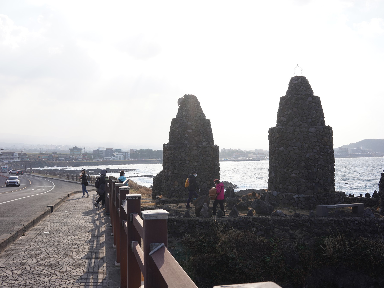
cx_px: 188
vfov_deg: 37.7
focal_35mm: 38
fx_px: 422
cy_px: 144
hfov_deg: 49.0
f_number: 10
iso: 100
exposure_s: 1/100
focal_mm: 35
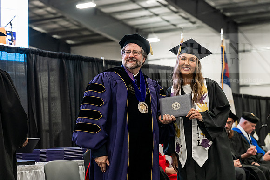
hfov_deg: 23.6
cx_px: 135
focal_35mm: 86
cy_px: 90
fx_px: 645
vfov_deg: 15.9
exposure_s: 1/200
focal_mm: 86
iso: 4000
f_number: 4.5
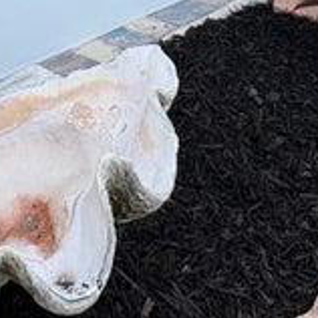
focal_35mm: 50
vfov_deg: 26.0
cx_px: 78
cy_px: -147
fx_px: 520
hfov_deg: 33.3
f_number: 2.2
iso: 40
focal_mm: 2.22
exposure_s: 1/440
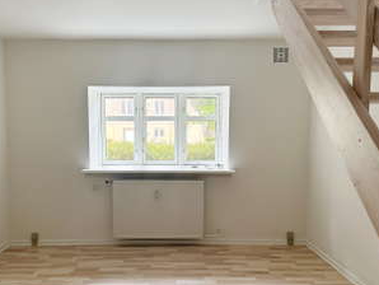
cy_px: 163
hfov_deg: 59.7
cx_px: 167
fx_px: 329
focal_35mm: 30
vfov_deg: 46.7
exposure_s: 1/121
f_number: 1.78
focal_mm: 6.86
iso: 200
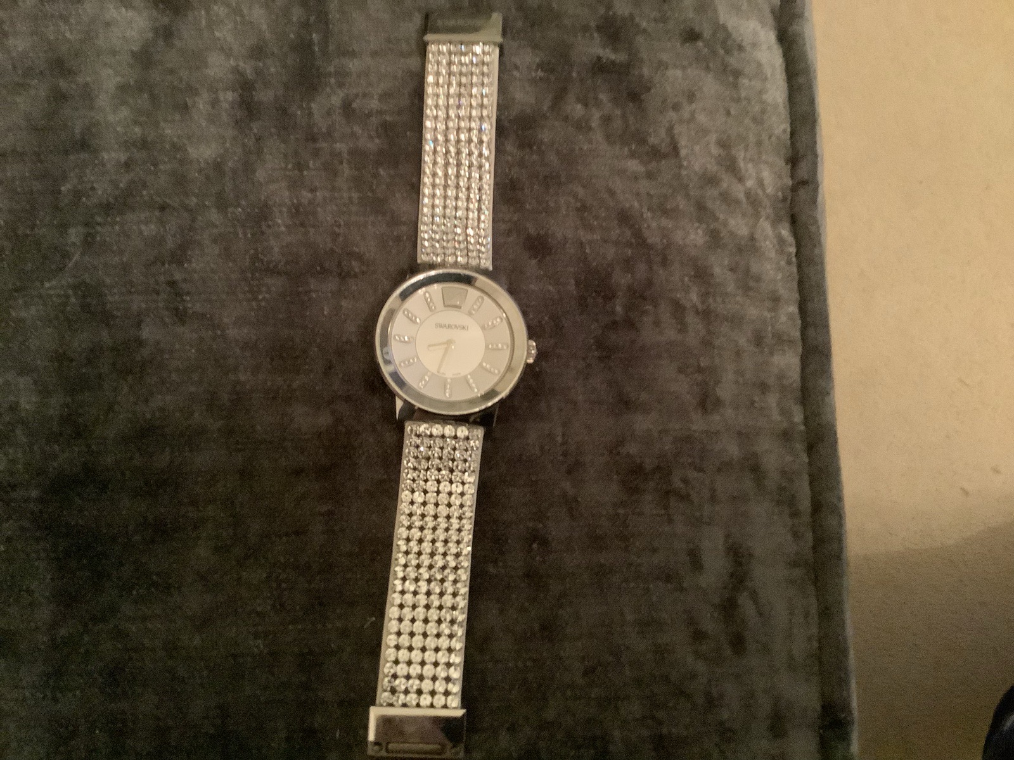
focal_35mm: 31
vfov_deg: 45.4
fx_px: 908
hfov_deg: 58.4
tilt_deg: -76.5
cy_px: 380
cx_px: 507
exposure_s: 1/20
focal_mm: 3.3
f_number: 2.4
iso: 800
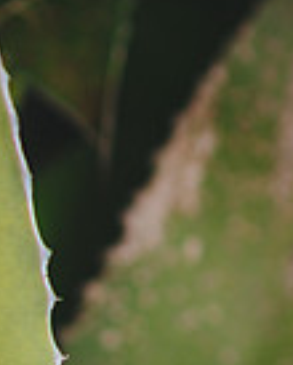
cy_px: 504
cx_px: -186
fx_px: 3645
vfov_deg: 5.7
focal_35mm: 337
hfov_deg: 4.6
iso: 125
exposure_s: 1/1000
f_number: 2
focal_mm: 85
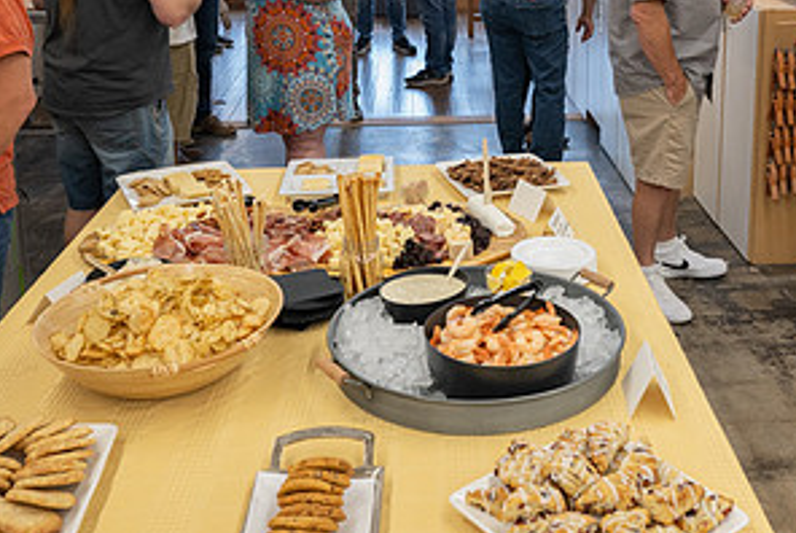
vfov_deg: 27.3
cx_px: 498
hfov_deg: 41.6
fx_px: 1040
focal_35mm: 47
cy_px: 17
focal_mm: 24
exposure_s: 1/125
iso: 1600
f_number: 5.6
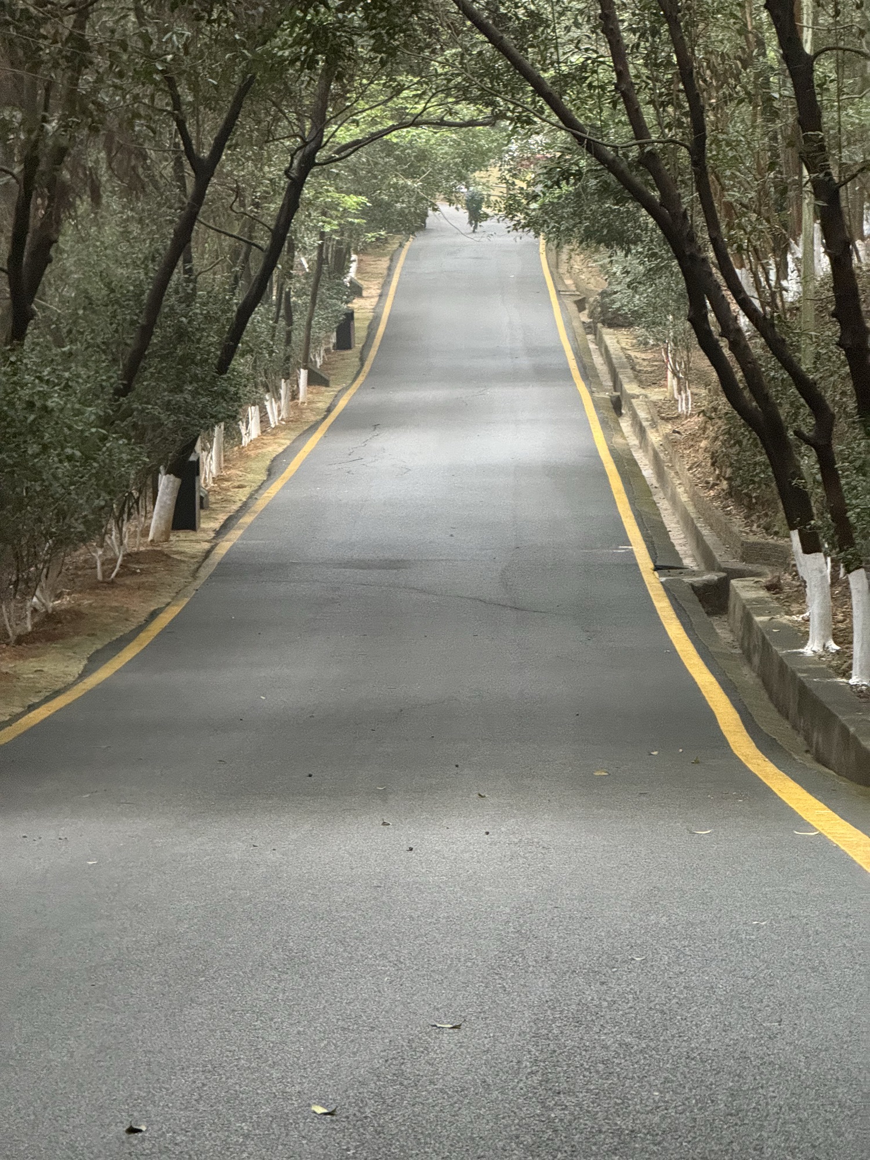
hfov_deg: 12.3
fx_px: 4021
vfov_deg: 16.4
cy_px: 580
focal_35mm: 120
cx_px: 435
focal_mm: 15.66
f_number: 2.8
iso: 1250
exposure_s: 1/40
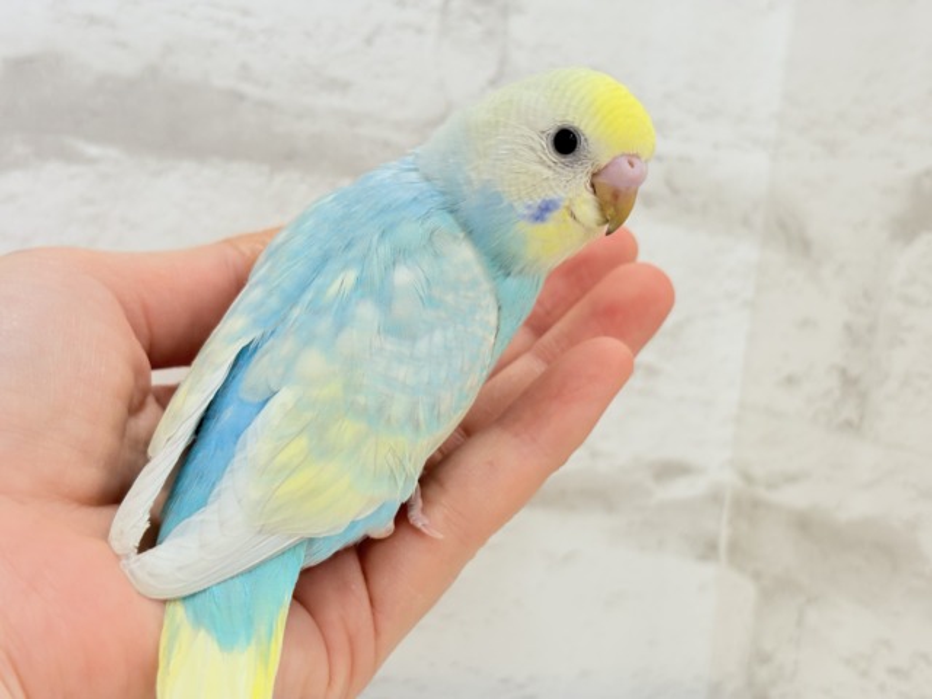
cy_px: 350
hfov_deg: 36.8
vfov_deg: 28.0
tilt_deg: -3.3
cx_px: 466
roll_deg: -5.8
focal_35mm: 52
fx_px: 1400
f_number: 1.6
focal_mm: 5.96
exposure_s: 1/100
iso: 64
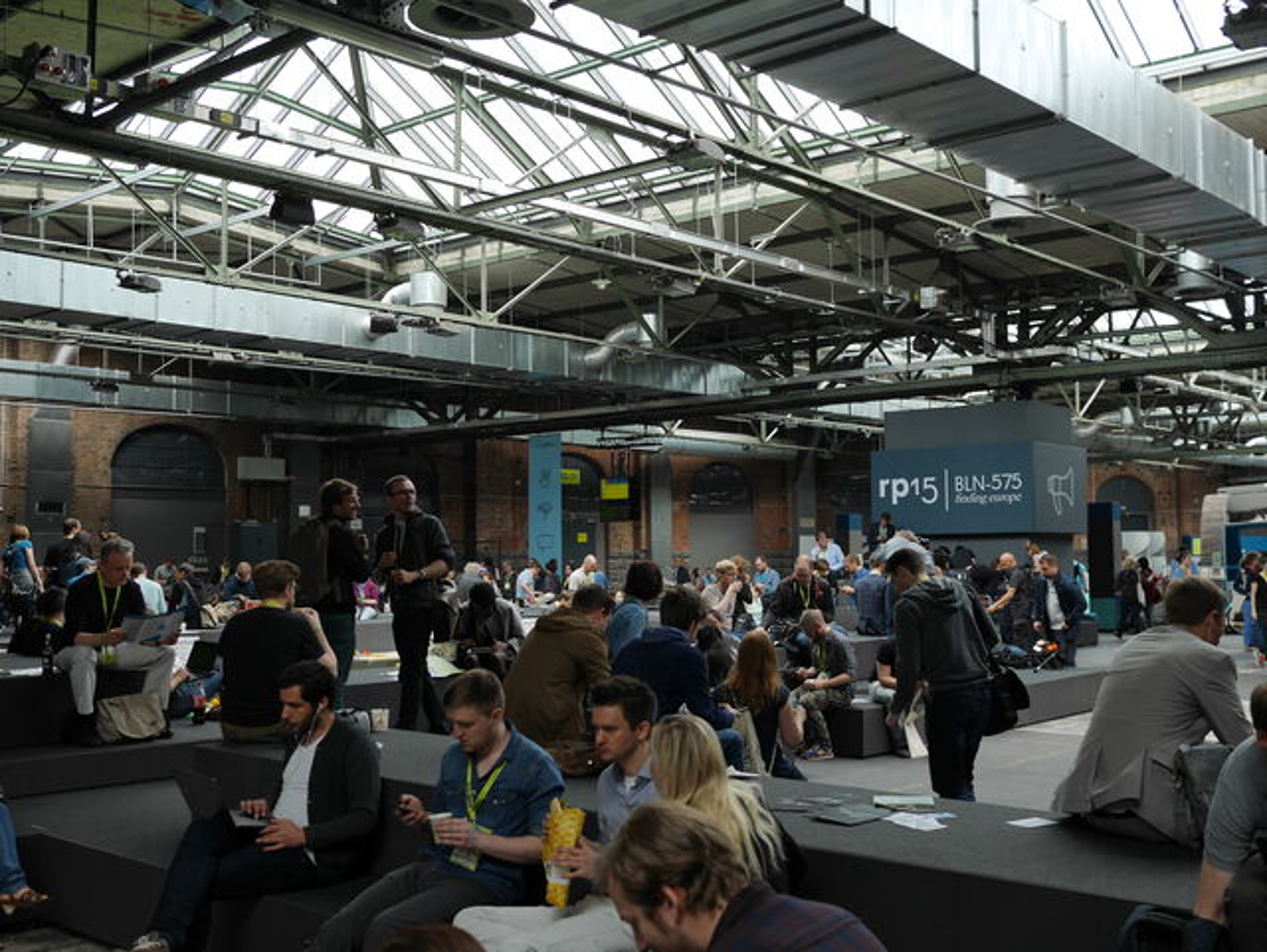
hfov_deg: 46.8
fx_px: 1465
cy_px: 476
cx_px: 634
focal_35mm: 40
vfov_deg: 36.0
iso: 200
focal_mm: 20
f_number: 2.8
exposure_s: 1/320
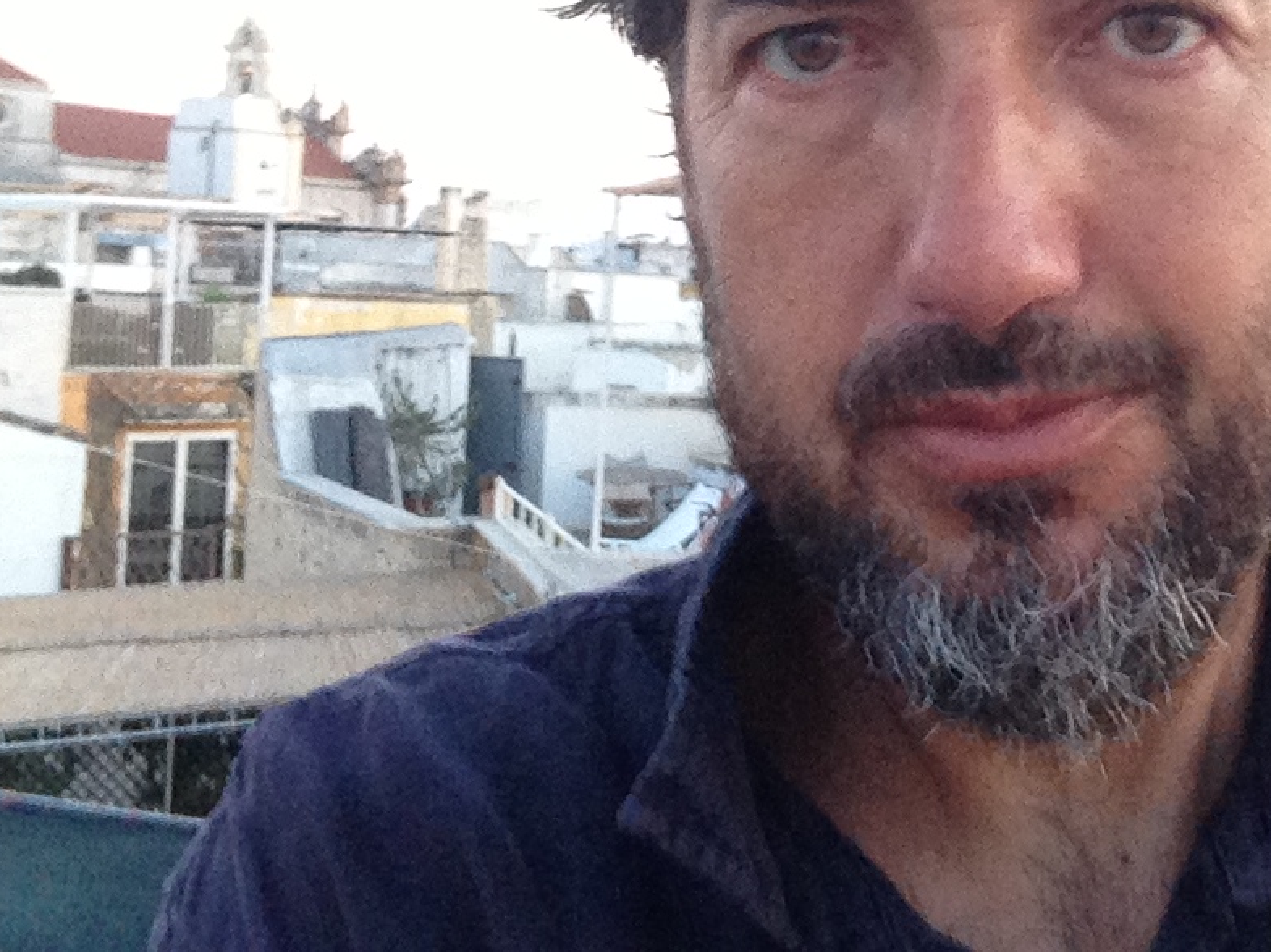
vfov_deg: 25.2
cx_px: 849
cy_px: 178
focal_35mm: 57
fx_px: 2092
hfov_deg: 33.5
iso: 200
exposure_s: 1/30
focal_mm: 2.18
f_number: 2.4
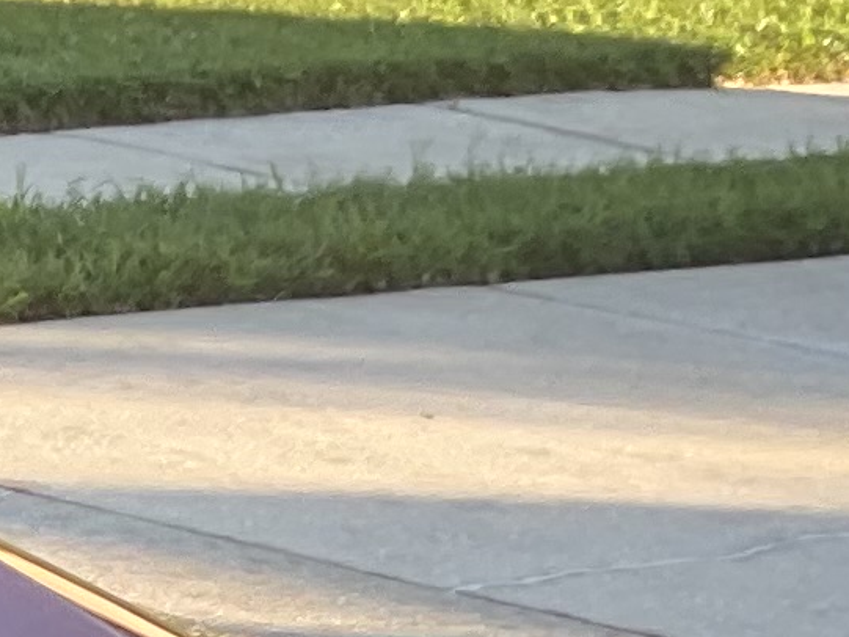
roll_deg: -2.8
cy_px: 1603
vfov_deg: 6.5
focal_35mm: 216
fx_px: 5299
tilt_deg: -24.0
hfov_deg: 8.1
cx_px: -1541
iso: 20
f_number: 1.8
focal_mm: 3
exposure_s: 1/120
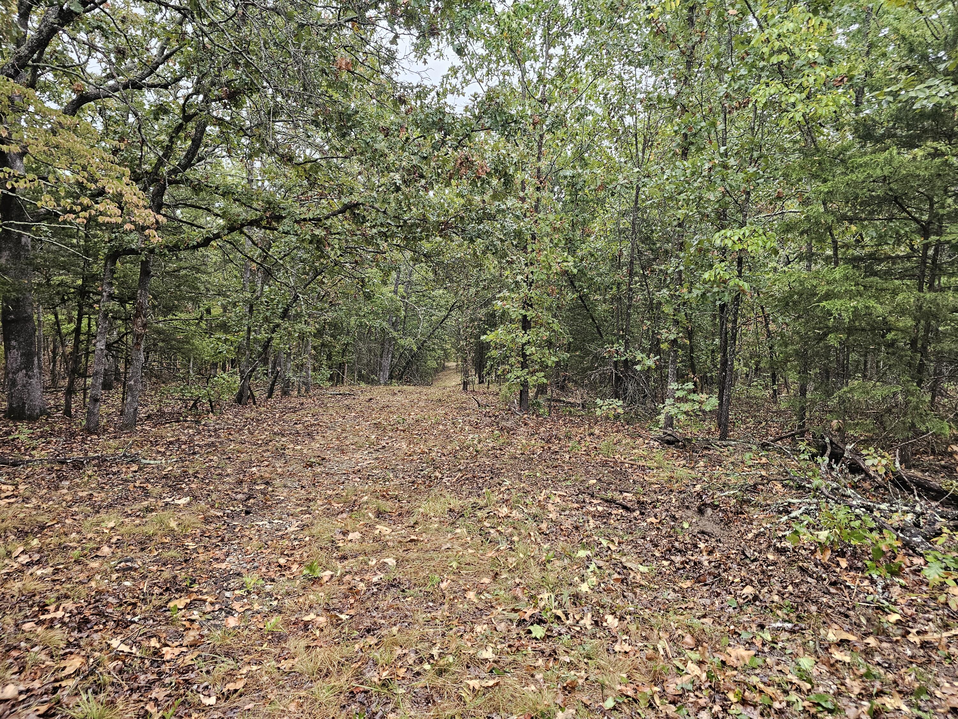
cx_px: 479
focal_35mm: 23
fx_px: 637
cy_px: 360
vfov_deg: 58.9
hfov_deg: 73.9
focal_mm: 6.3
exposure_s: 1/120
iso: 250
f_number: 1.7
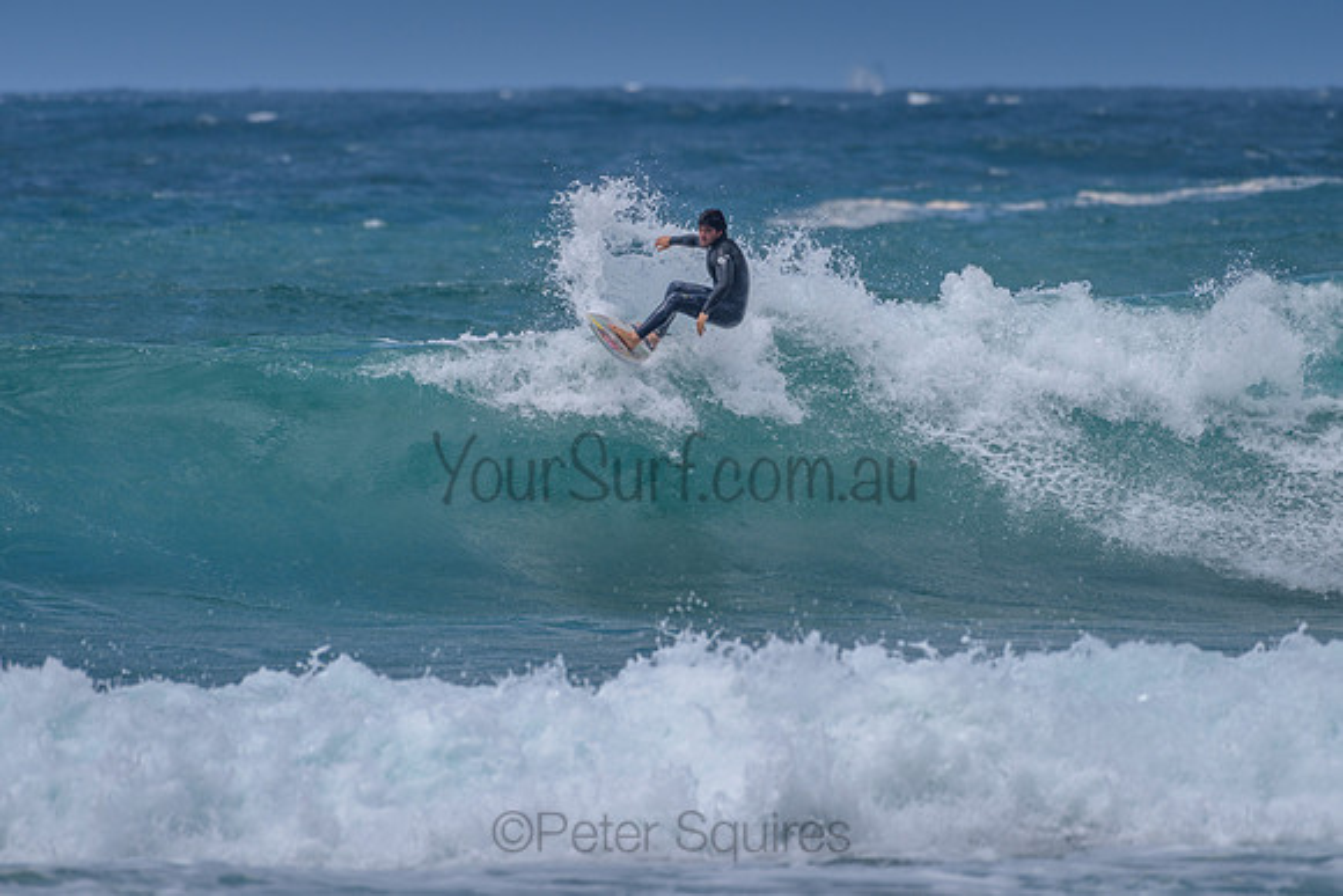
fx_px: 22920
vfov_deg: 2.2
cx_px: 709
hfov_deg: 3.4
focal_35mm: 614
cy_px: 351
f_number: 5.6
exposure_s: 1/2000
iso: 110
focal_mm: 500
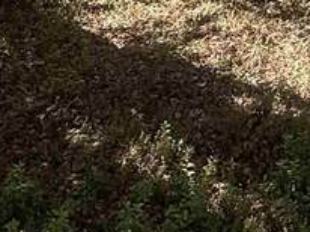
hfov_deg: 21.0
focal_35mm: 87
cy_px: -291
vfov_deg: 13.4
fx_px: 778
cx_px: 372
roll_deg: -0.8
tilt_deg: -1.5
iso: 64
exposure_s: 1/472
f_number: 2.2
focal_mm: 2.22
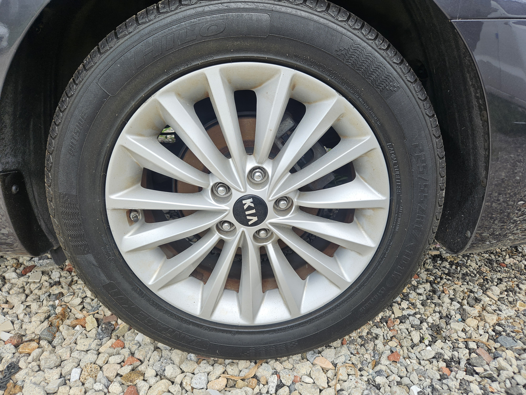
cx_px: 263
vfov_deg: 58.9
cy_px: 198
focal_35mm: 23
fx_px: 349
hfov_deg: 73.9
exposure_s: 1/518
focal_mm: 5.4
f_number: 1.8
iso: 25
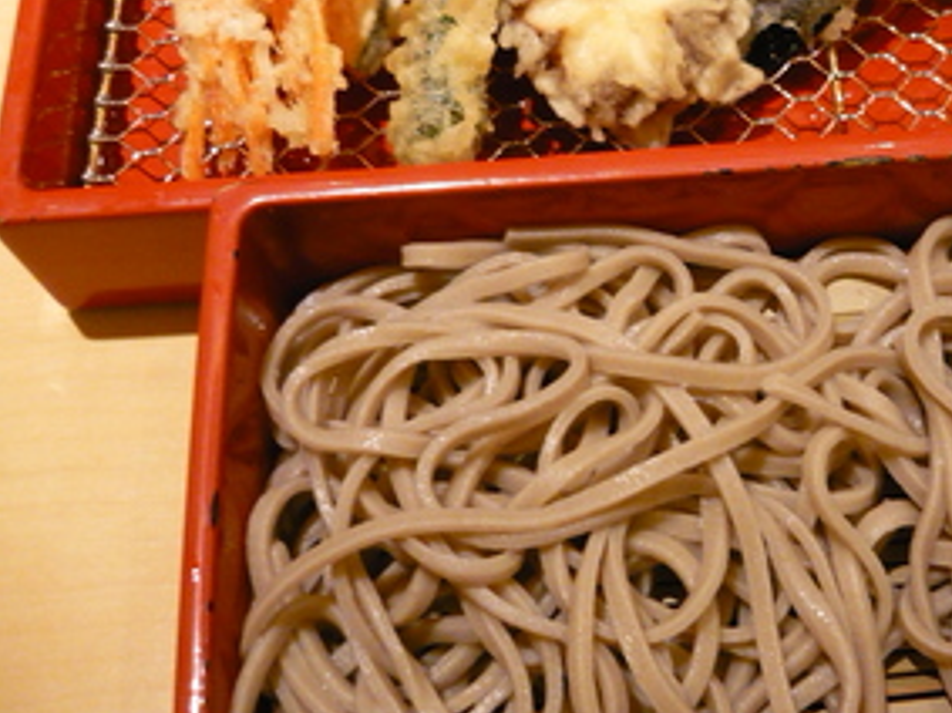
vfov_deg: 29.4
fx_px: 1347
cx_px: 703
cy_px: 217
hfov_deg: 38.0
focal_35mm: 49
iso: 400
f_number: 2.8
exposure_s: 1/30
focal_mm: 5.5
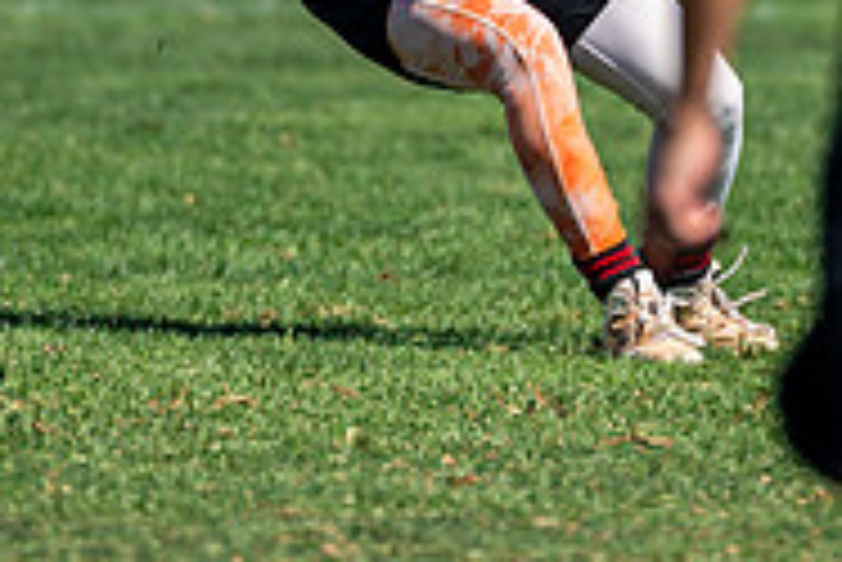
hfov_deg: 1.5
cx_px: 604
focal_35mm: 1381
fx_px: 32324
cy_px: -237
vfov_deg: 1.0
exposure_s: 1/2500
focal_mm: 300
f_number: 3.2
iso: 160
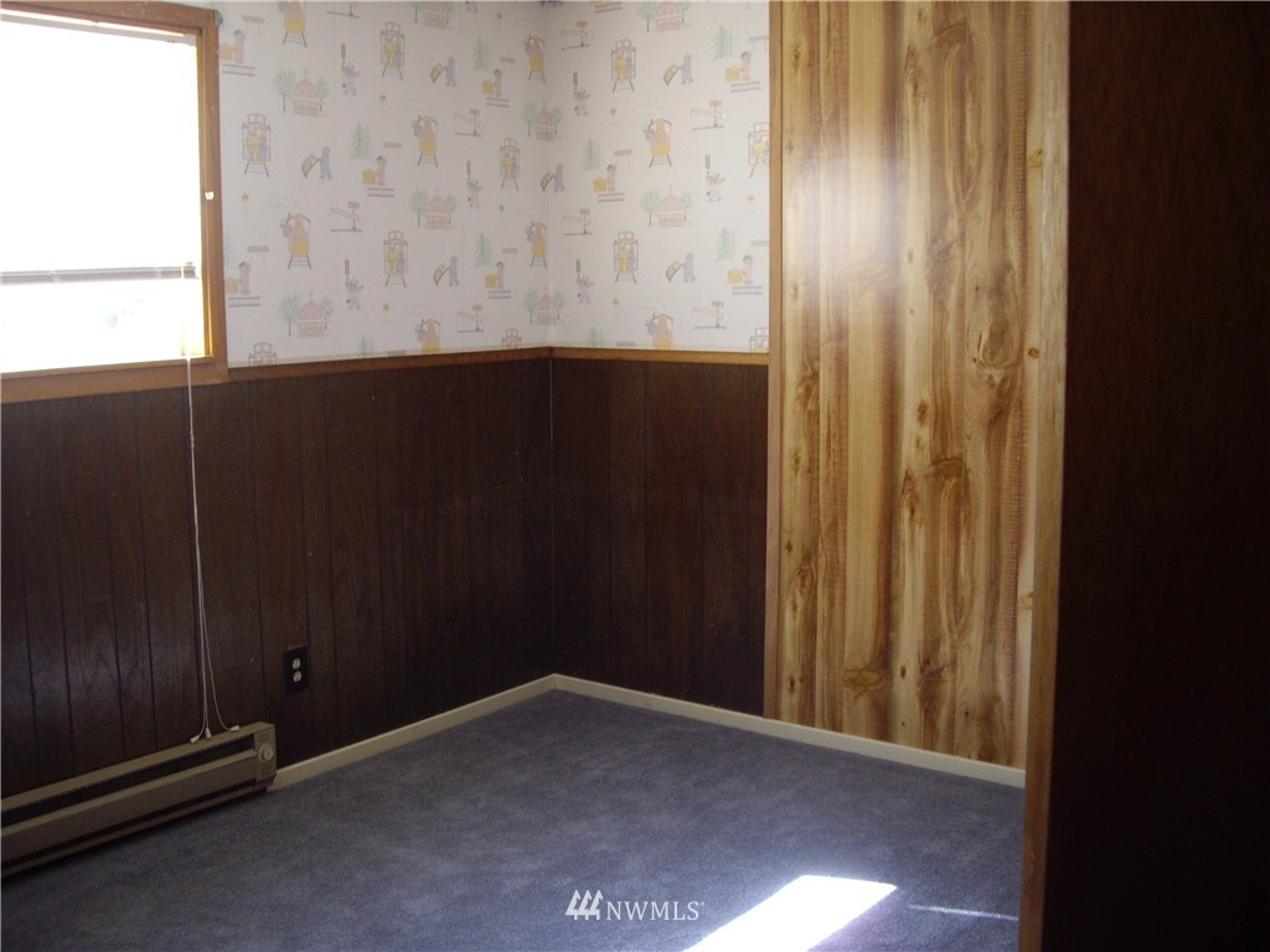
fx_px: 1394
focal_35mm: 38
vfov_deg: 37.7
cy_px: 476
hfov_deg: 49.0
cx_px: 635
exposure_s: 1/50
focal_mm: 7.9
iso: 200
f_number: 2.8
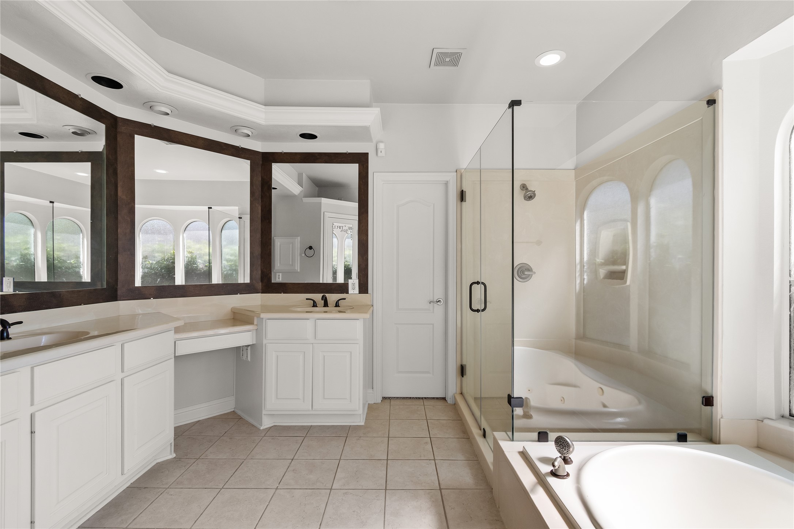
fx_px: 331
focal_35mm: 15
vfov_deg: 77.3
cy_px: 264
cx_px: 397
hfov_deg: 100.4
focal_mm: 10
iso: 320
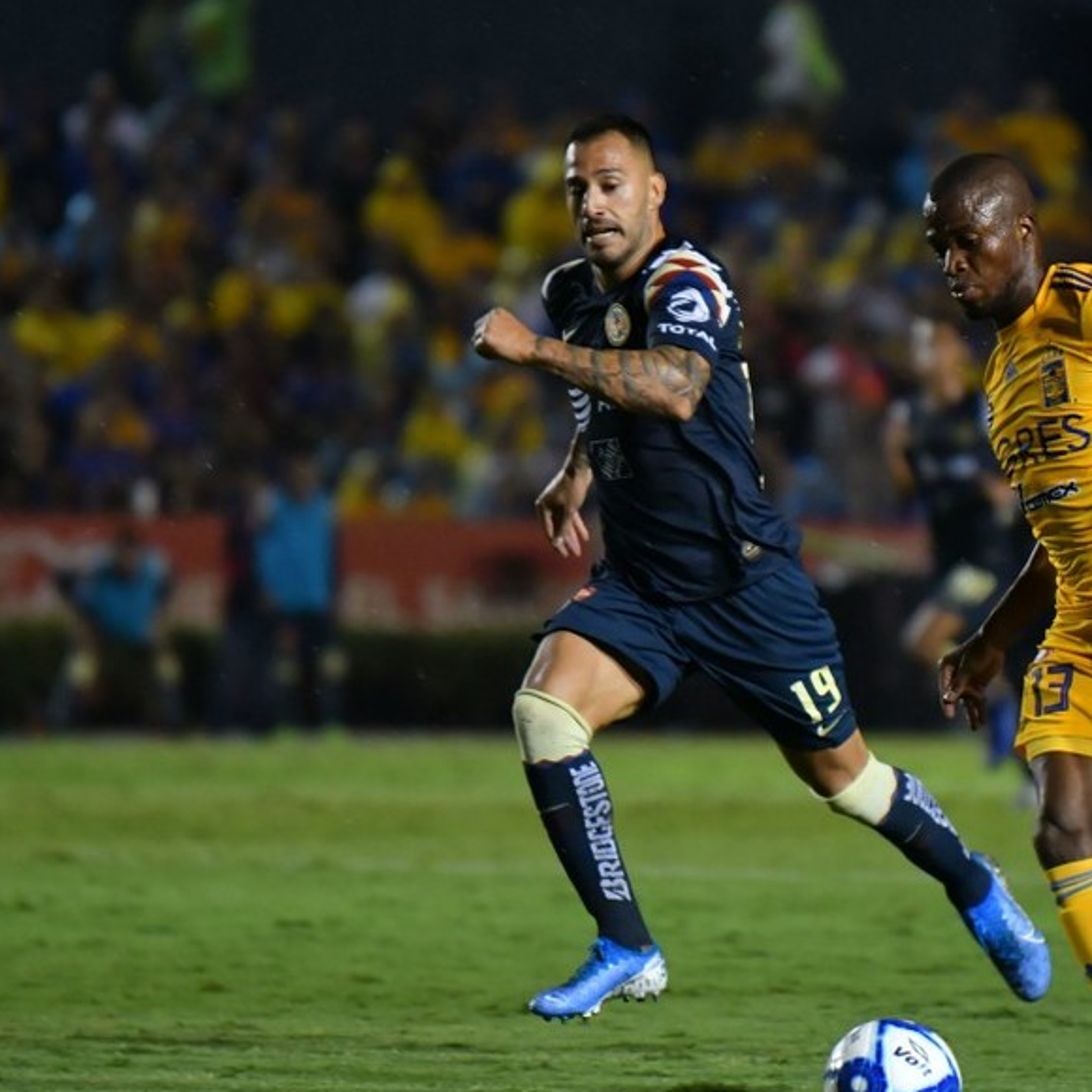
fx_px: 15026
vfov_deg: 4.2
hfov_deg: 4.2
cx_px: 896
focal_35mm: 421
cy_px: 582
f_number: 2.8
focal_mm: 200
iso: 1250
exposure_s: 1/1250
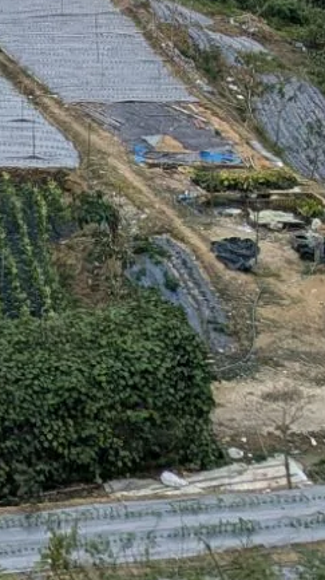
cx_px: -625
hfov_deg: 8.5
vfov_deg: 16.2
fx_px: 1857
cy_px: -297
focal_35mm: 121
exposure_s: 1/2096
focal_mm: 6.81
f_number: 1.85
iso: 49
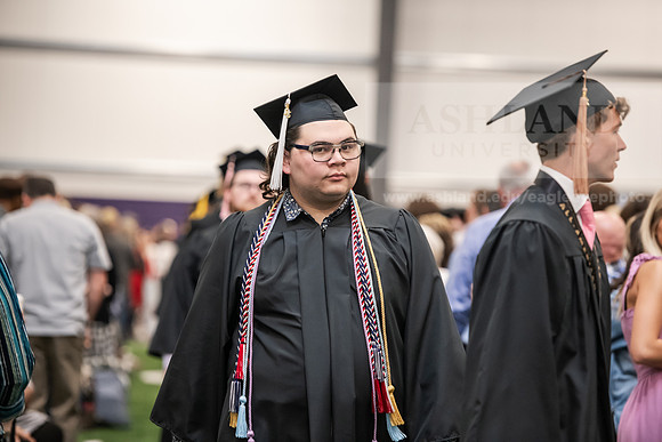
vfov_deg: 8.6
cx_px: 331
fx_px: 2943
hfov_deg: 12.8
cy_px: 221
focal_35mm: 160
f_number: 3.2
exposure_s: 1/200
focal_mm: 160
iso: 2500
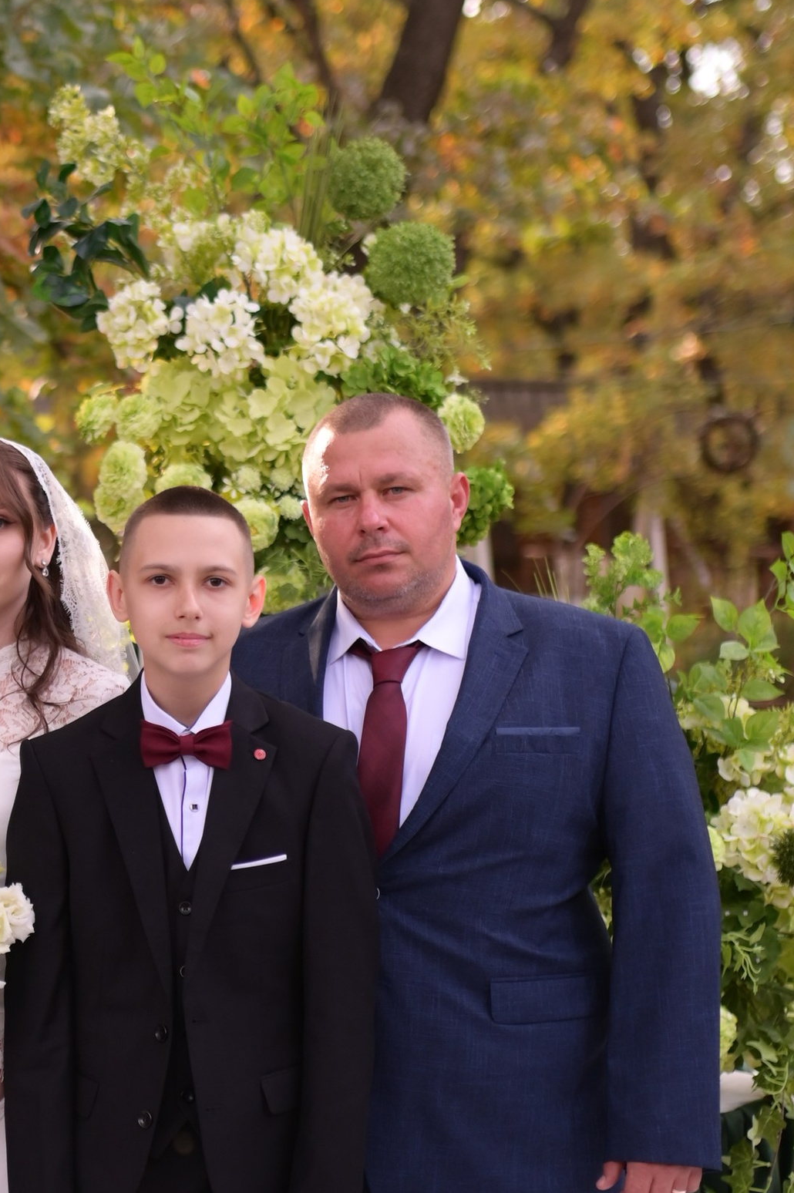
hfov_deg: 15.2
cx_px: -131
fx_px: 2882
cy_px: 789
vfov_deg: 23.3
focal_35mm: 87
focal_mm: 35
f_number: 2
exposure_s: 1/1250
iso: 320
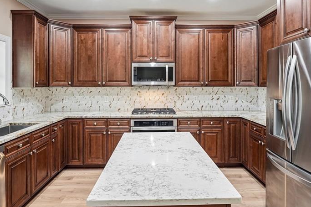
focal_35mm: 25
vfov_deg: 51.3
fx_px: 214
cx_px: 156
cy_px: 84
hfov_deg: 72.1
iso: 800
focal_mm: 16.5
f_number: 8
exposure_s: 1/10
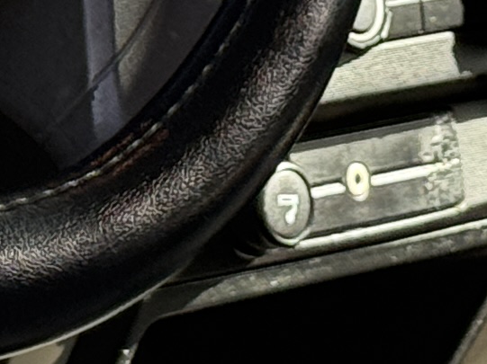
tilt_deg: -6.0
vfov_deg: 4.1
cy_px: -252
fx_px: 5033
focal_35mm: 358
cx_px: -403
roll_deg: -1.7
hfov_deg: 5.4
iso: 80
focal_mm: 6.76
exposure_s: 1/570
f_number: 1.78
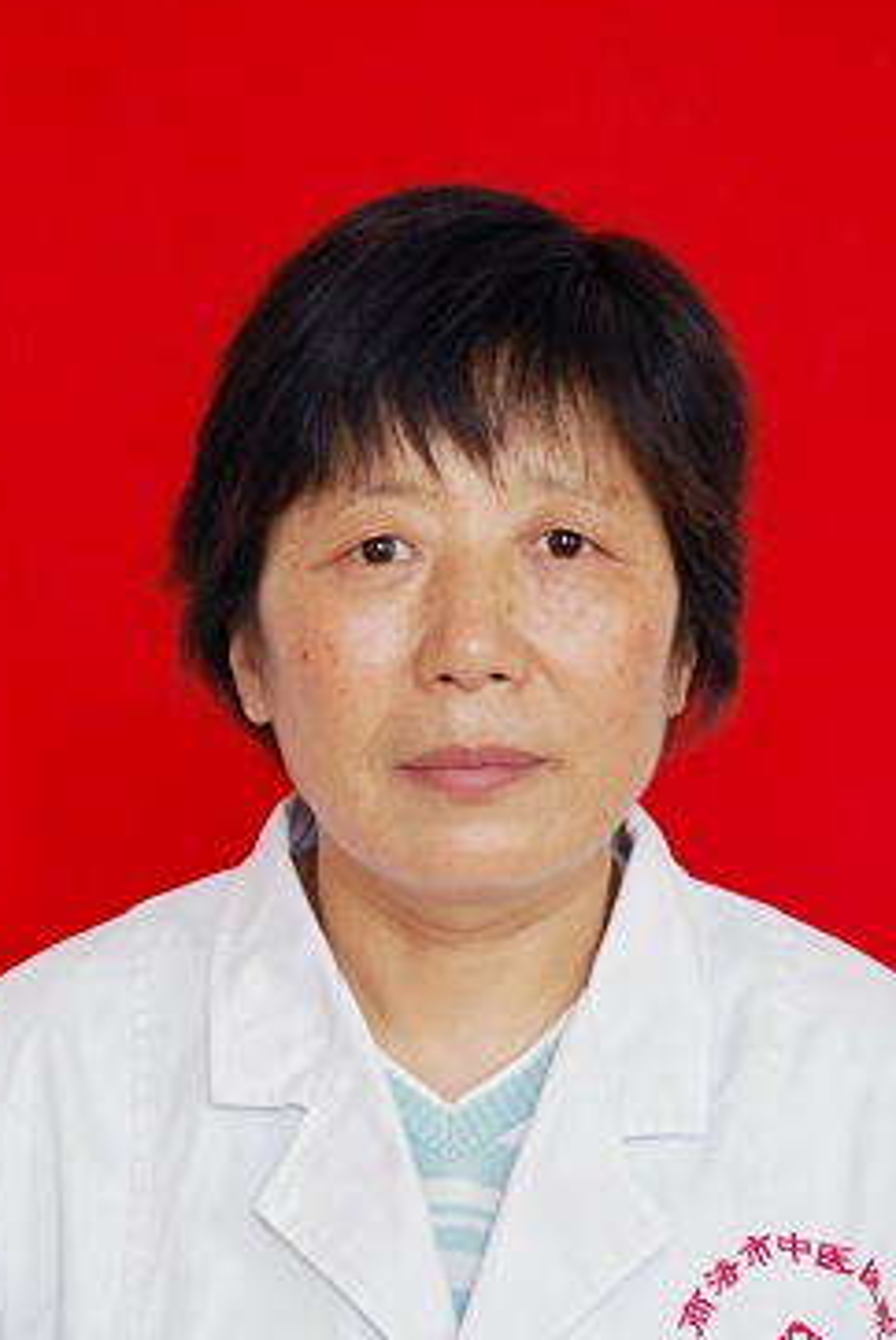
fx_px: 5701
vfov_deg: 13.4
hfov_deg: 9.0
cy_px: 813
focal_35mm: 153
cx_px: 444
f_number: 5.6
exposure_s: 1/60
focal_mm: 82
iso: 800
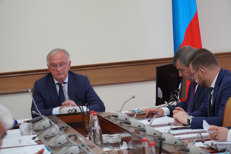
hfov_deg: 13.3
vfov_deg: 8.9
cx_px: 116
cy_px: 77
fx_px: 991
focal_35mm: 154
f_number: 4
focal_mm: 103
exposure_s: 1/160
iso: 1600
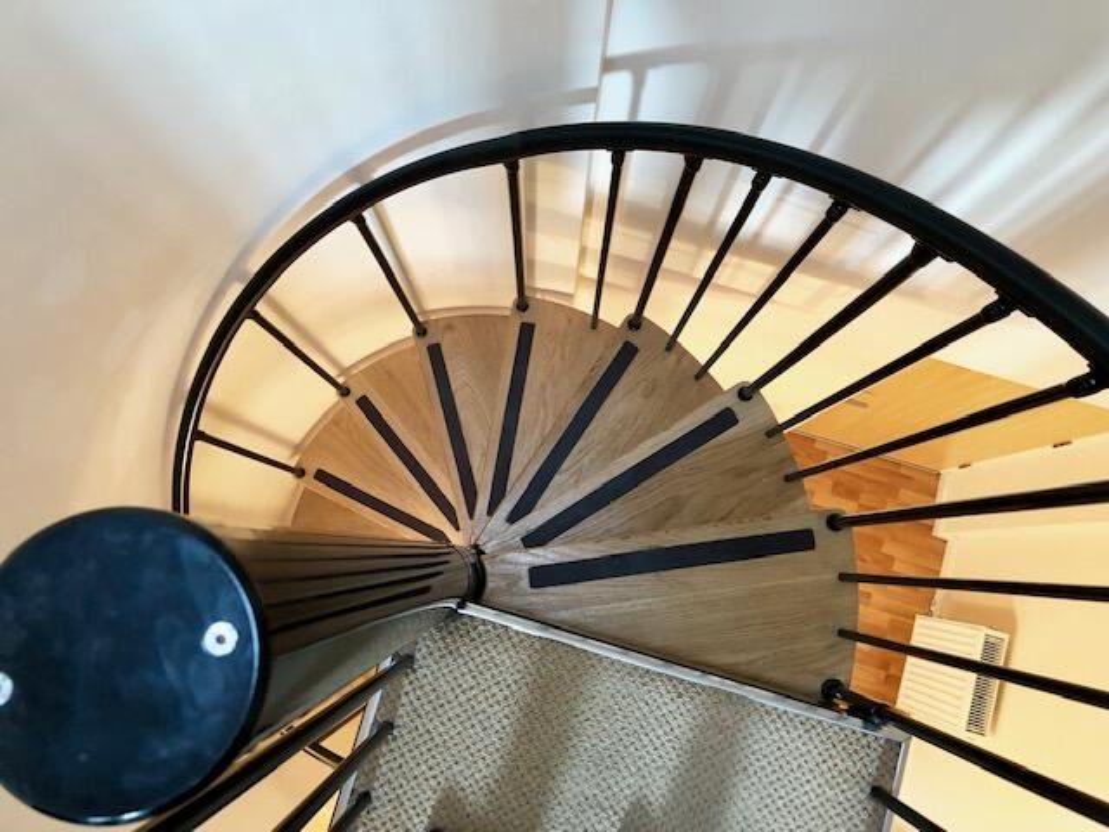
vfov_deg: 49.7
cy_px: 416
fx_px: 897
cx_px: 554
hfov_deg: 63.4
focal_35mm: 28
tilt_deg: -81.8
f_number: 1.8
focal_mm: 3.99
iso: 80
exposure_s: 1/17
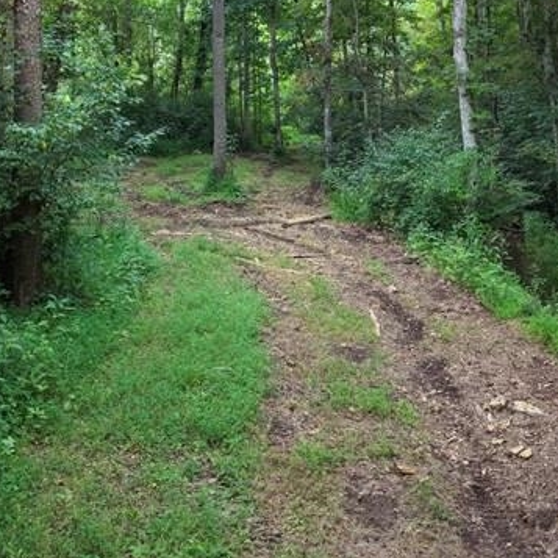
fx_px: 875
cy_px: 217
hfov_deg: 35.3
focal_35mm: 48
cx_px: 294
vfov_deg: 35.2
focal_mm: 14.45
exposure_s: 1/80
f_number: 2
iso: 2500
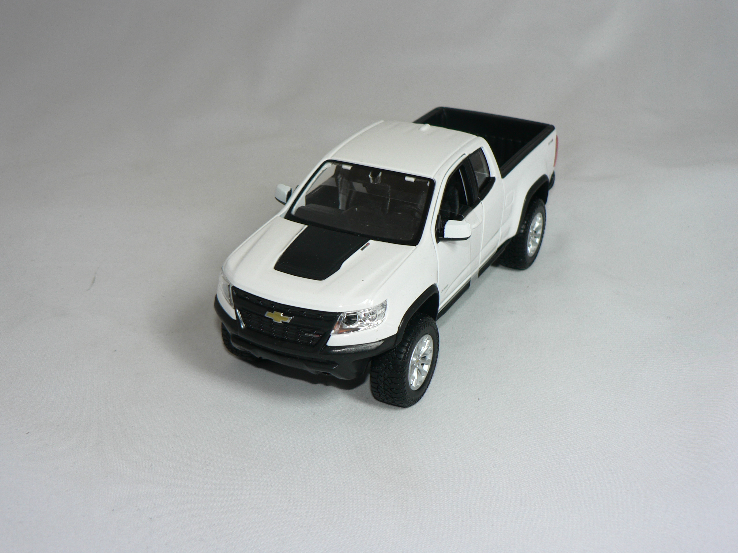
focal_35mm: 49
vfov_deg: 29.7
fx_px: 1045
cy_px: 276
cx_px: 369
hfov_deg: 38.9
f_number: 2.8
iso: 80
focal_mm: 8.1
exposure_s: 1/60
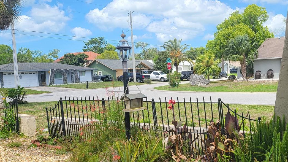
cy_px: 94
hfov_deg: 49.9
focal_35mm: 40
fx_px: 305
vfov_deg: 29.6
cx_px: 183
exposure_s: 1/1925
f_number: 1.8
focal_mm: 5
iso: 40
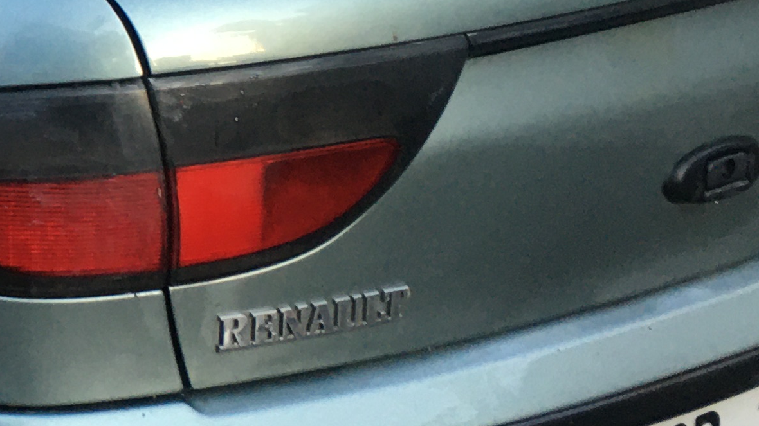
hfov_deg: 18.6
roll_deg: +4.6
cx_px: -197
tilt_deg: -13.3
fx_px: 2173
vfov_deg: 11.2
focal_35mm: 108
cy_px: 157
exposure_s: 1/33
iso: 25
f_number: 2.2
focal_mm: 4.15
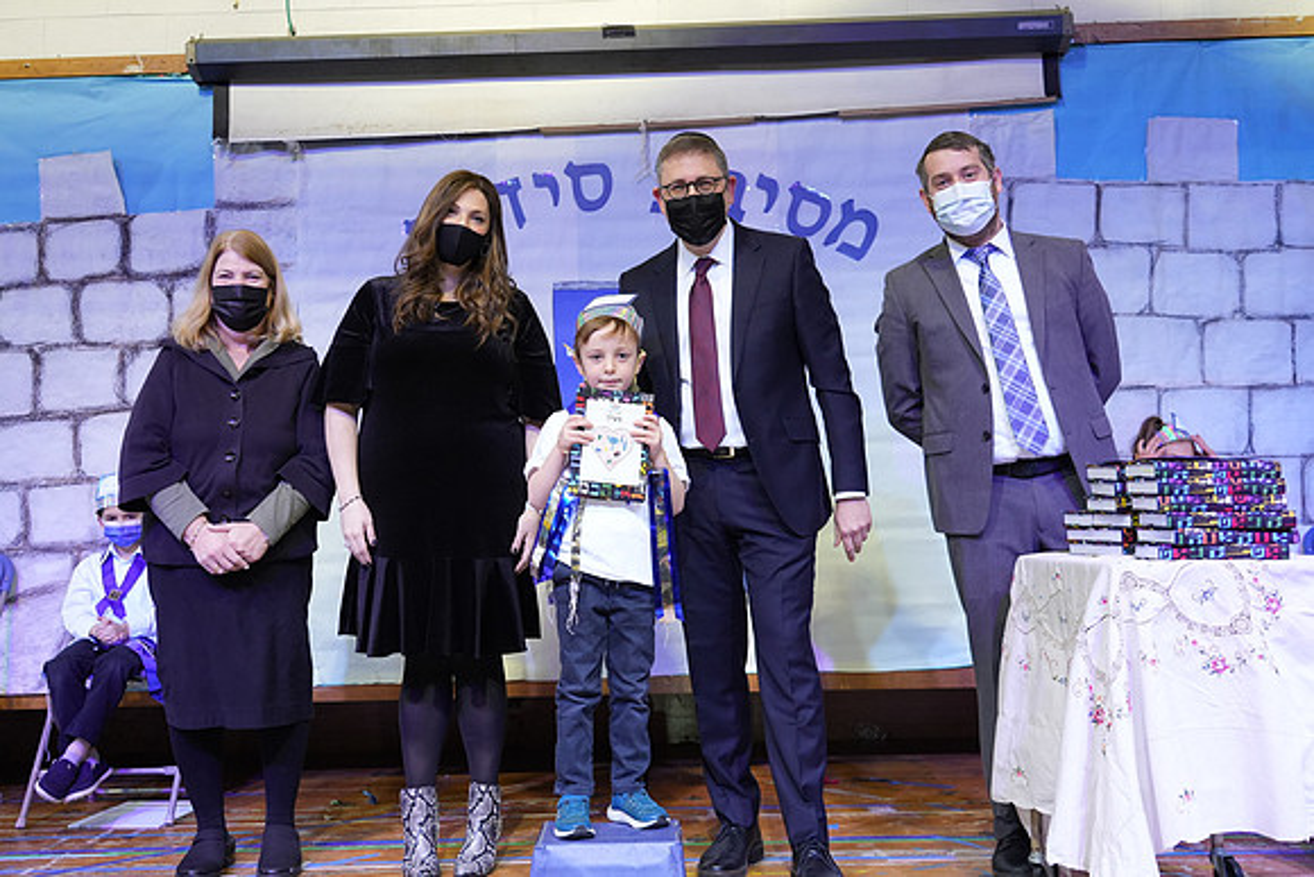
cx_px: 657
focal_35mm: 38
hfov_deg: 50.7
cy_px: 438
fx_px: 1387
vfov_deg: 35.1
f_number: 4.5
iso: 2500
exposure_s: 1/100
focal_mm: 38
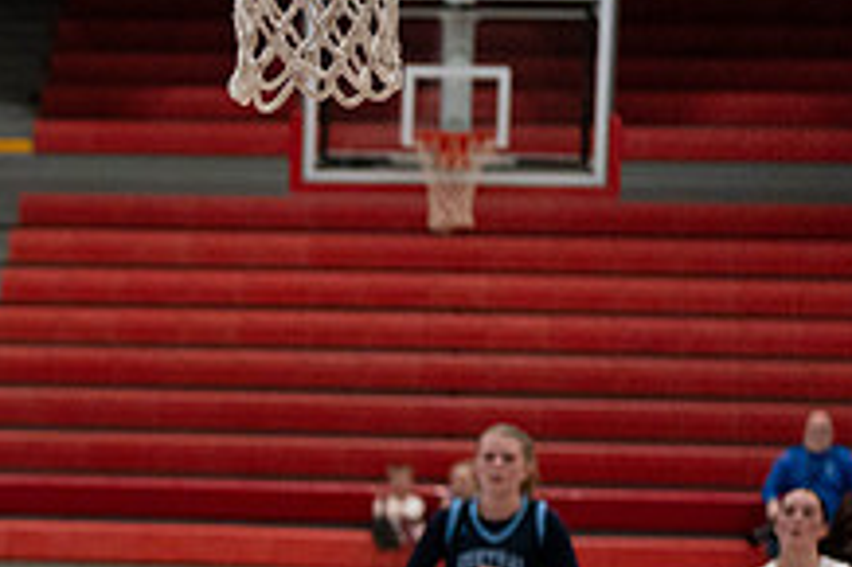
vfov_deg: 6.8
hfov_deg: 10.0
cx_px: -331
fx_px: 4730
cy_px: 715
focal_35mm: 200
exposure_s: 1/1000
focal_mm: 70
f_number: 2.8
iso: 4000
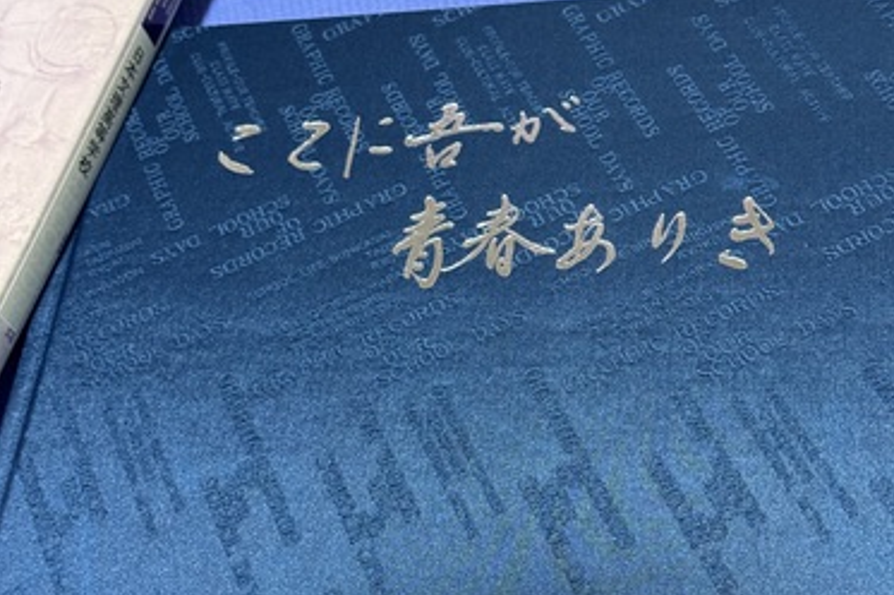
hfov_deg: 30.1
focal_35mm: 67
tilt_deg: -54.7
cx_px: 447
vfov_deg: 20.2
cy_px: 398
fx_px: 1662
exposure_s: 1/40
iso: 400
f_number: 1.78
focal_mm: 6.76
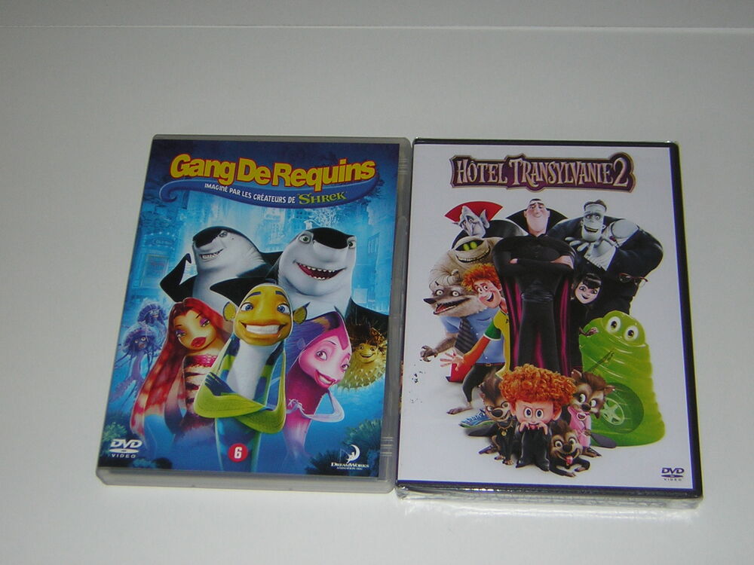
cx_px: 377
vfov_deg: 25.2
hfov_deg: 33.2
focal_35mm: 58
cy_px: 282
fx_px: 1263
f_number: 3.3
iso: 50
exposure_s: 1/60.1
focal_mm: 7.6
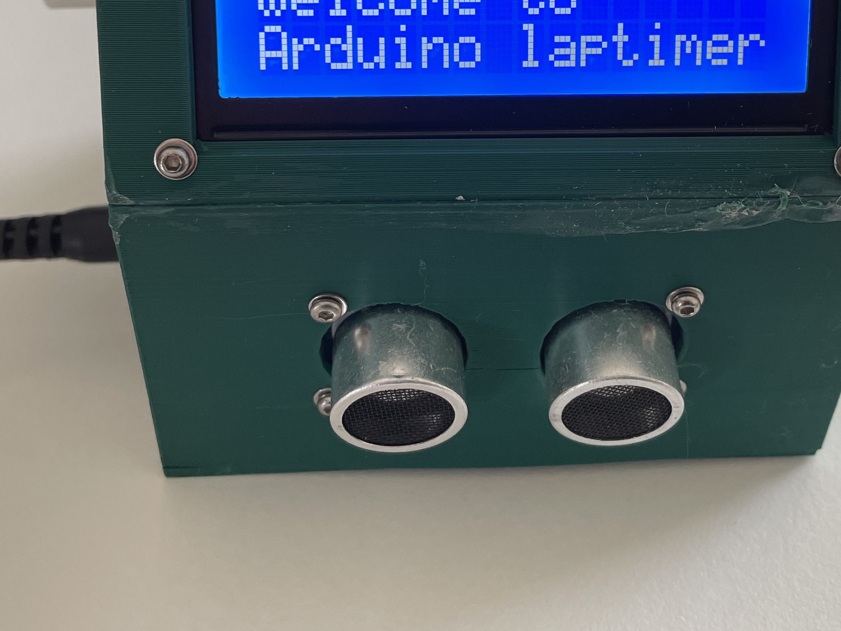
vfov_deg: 29.7
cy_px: 68
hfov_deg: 40.4
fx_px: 1142
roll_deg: -2.1
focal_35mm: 47
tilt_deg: -38.1
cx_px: 471
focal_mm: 4.2
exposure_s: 1/100
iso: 125
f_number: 1.6
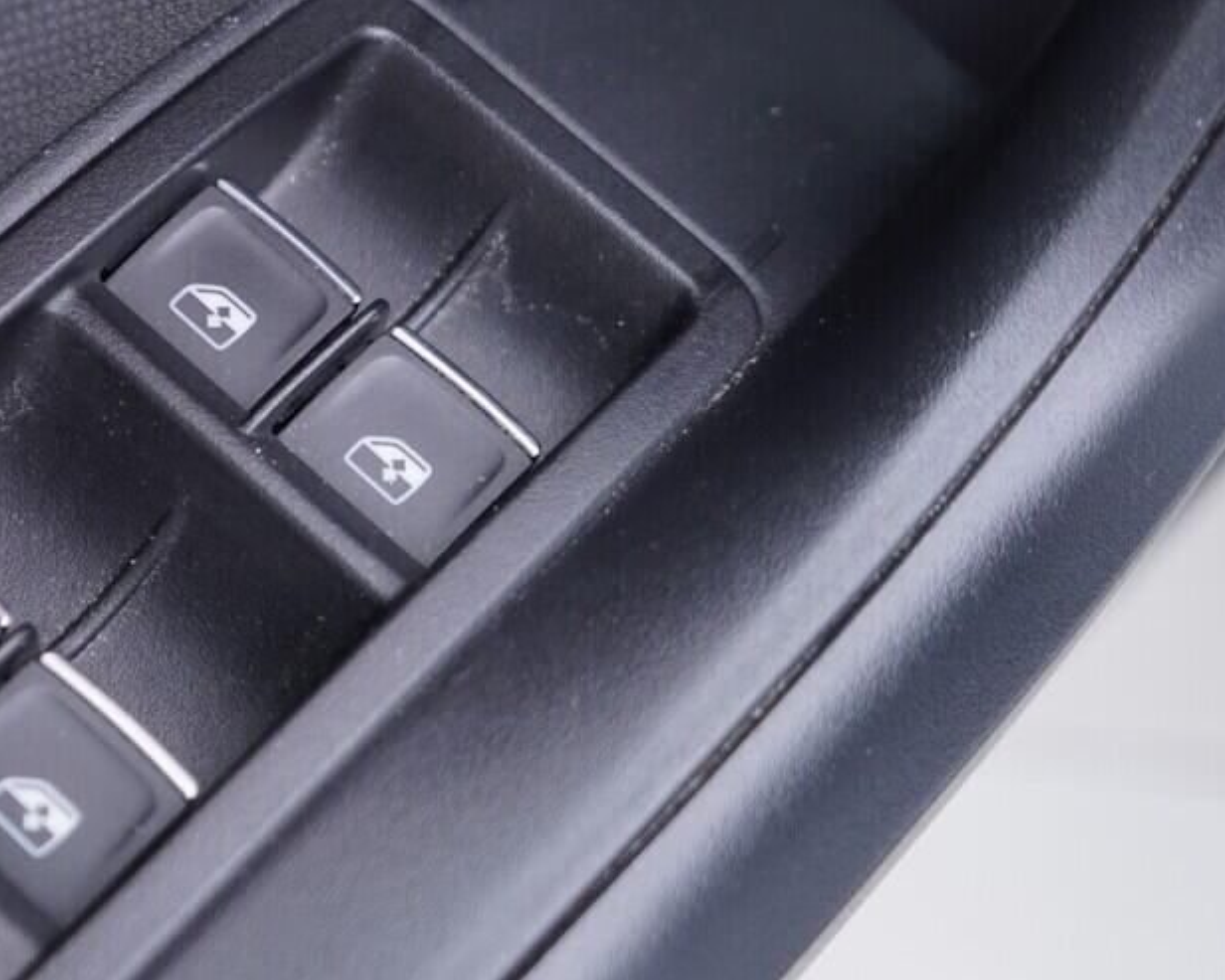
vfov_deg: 19.4
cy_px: 378
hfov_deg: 23.5
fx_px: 2865
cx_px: 119
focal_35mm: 79
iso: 250
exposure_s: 1/40
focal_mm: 24
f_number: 2.8
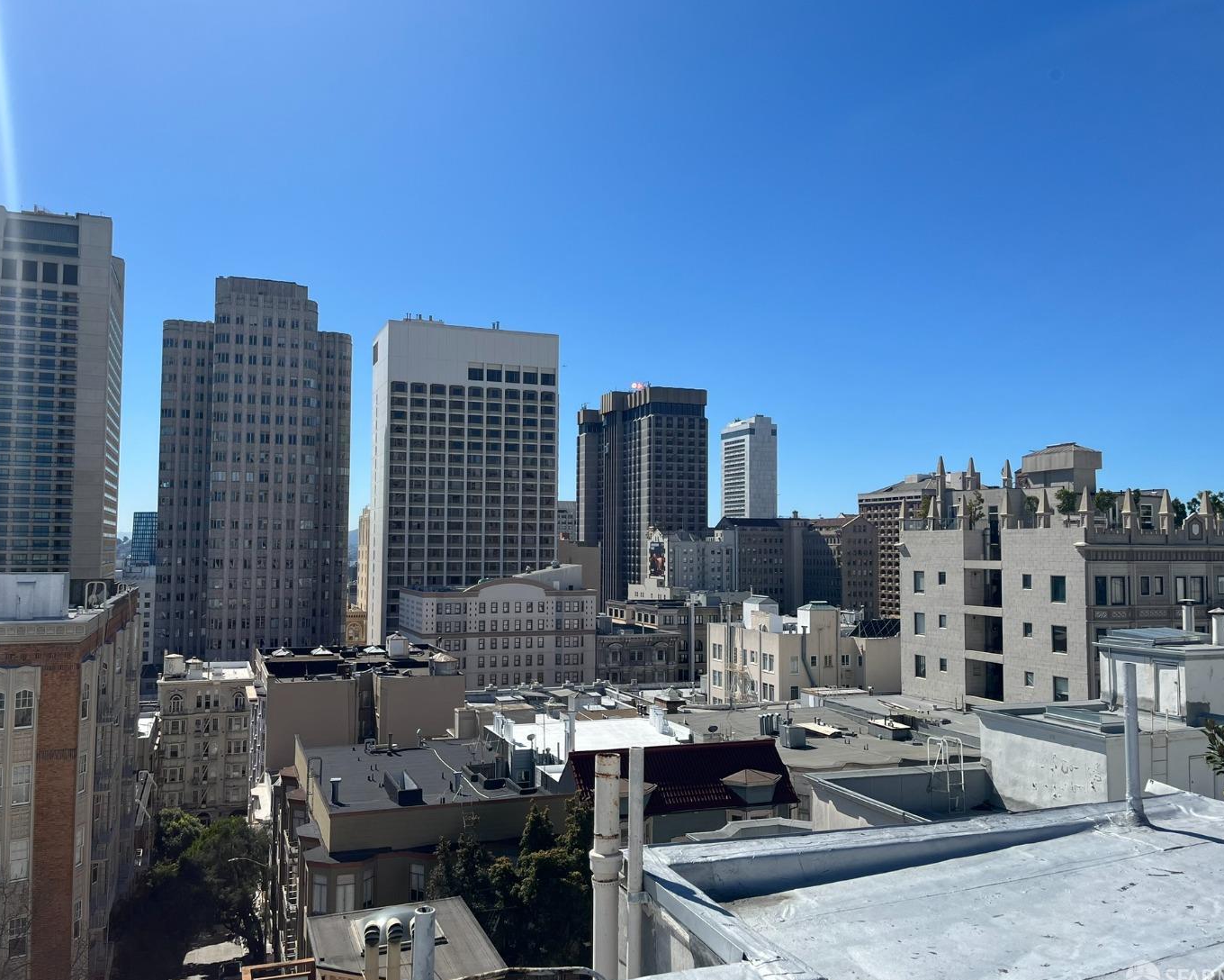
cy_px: 491
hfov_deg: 62.2
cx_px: 593
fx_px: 1014
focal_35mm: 28
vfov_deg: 51.5
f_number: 1.6
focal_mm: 5.1
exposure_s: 1/5076
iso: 50
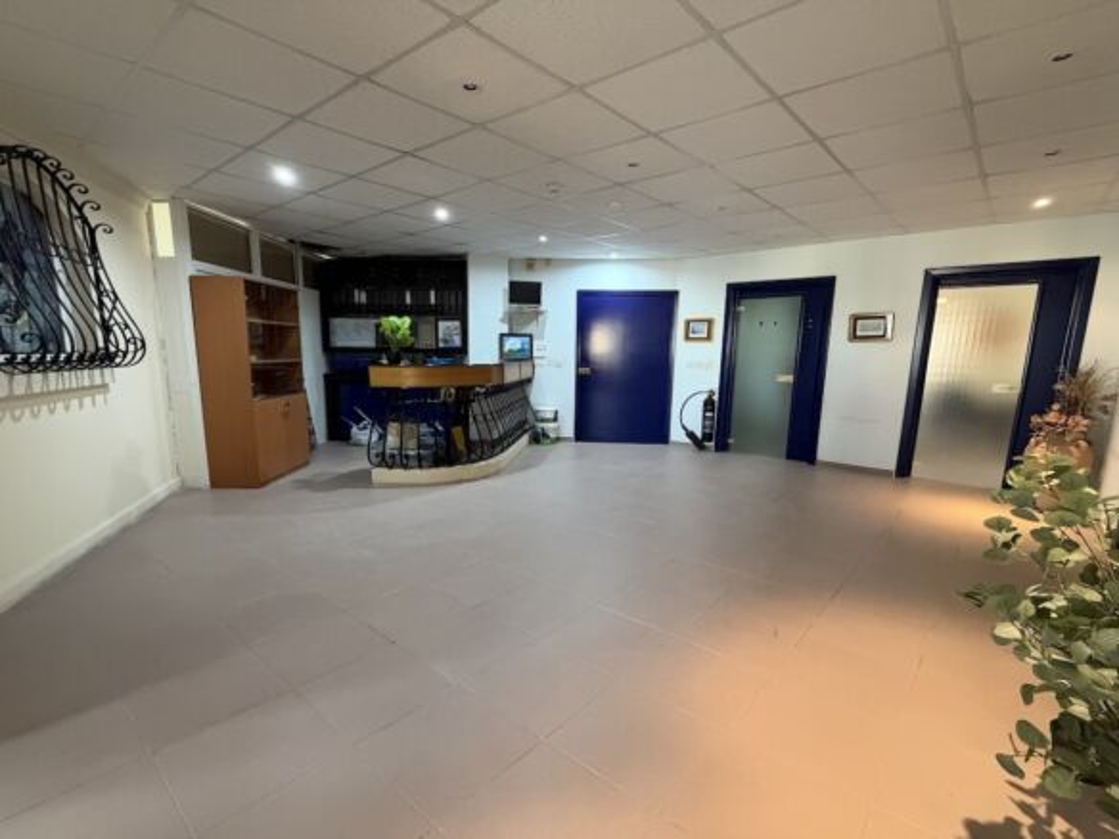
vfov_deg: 85.7
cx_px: 560
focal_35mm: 14
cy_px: 420
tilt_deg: -9.0
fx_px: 453
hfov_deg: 102.1
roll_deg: -0.4
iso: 800
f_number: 2.2
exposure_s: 1/50
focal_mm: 2.22
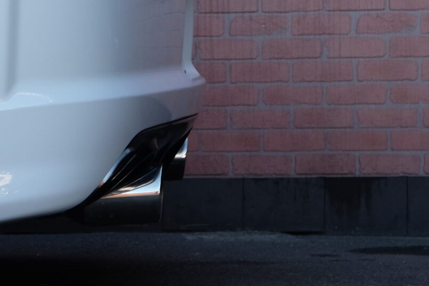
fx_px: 2312
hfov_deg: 10.2
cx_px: -239
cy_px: 39
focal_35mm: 194
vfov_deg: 7.1
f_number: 5.6
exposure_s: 1/210
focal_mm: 40.7
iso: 400
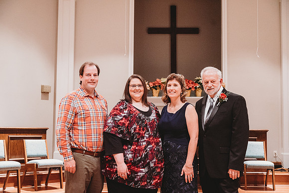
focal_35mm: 50
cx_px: 144
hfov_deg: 39.6
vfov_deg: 27.0
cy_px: 96
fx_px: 401
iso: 6400
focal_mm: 50
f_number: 4
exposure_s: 1/200
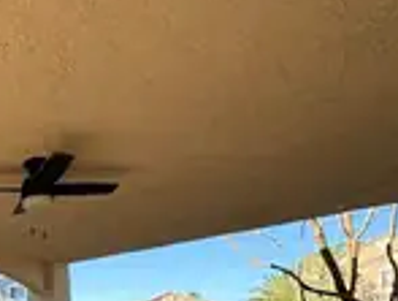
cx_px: -43
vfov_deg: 32.7
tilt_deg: +1.5
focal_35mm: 38
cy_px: 339
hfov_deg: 39.6
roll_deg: +1.6
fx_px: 438
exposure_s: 1/573
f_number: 2.2
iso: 64
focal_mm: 2.22
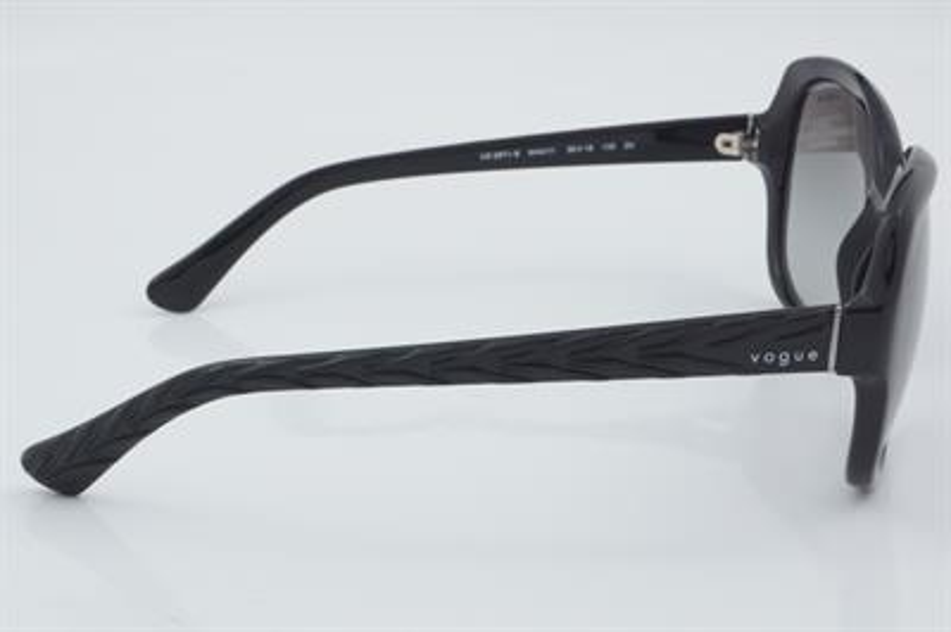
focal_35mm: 75
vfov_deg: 18.2
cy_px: 316
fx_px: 1980
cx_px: 476
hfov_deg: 27.0
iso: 100
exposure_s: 1/4
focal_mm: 50
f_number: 32
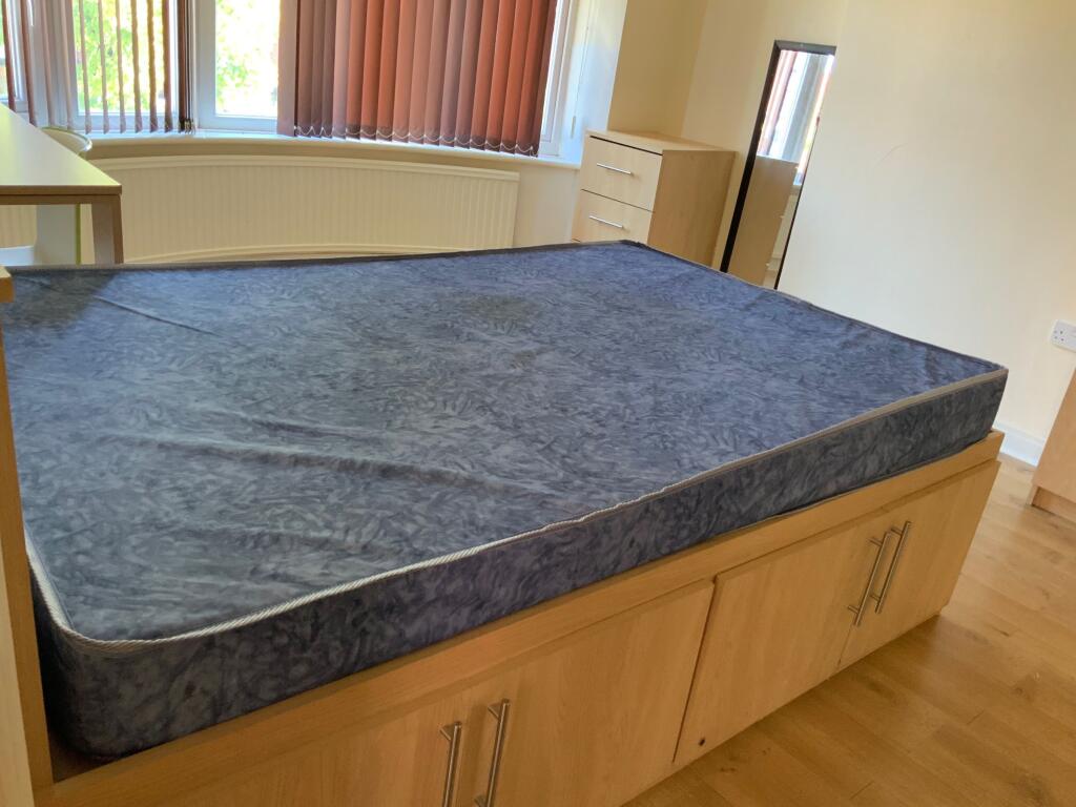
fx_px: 901
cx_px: 538
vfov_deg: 48.2
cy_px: 404
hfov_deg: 61.7
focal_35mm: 29
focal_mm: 3
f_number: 1.8
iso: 200
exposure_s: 1/60
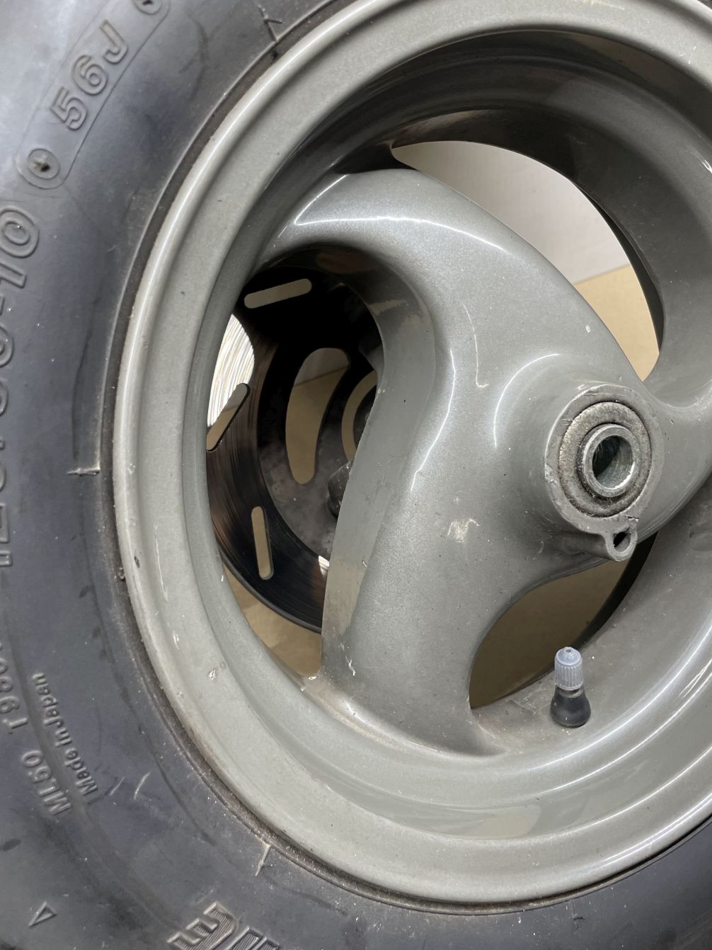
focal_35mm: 31
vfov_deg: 58.4
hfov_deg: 45.4
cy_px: 471
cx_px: 385
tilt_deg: -58.8
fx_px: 850
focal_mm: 4.2
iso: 80
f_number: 1.6
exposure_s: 1/50
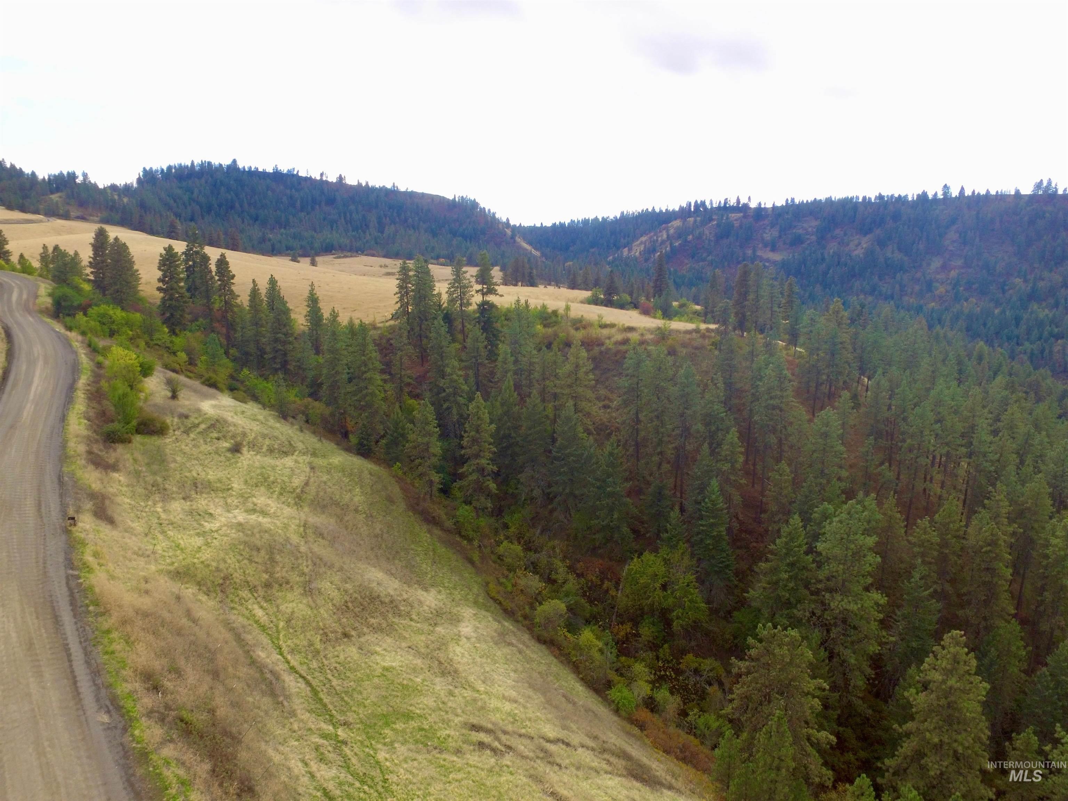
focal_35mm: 20
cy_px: 400
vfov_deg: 66.0
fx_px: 617
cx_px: 534
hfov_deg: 81.7
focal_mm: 3.61
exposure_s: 1/185
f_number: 2.8
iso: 100
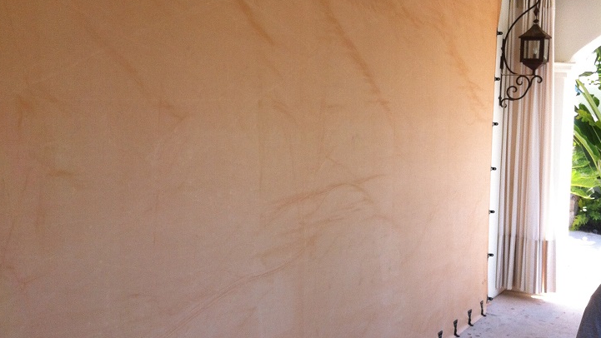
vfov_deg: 23.1
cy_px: 189
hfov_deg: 39.9
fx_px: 829
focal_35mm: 52
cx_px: 298
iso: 80
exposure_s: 1/293
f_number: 2.8
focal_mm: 3.85
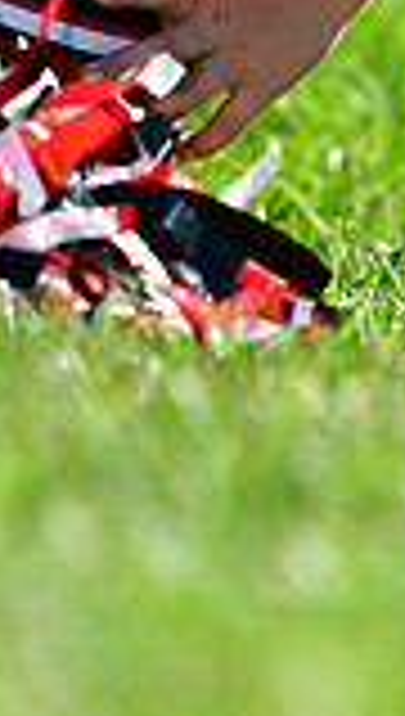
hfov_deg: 1.4
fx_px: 16871
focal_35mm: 888
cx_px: -250
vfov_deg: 2.4
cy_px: -432
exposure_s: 1/1600
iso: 400
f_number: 4.5
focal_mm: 155
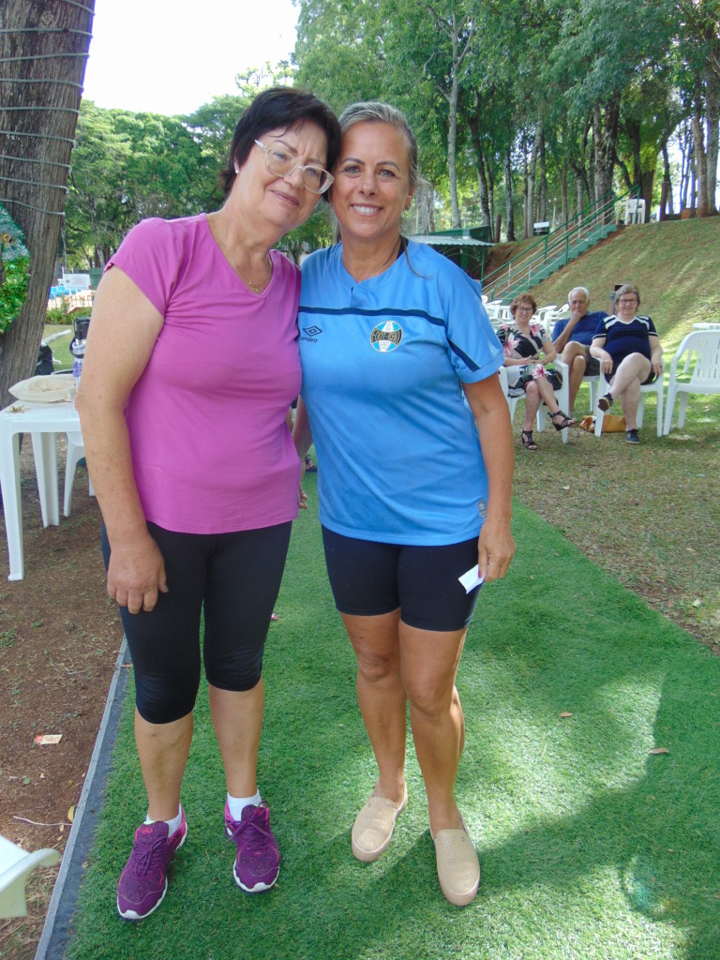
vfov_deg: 69.4
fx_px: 693
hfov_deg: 54.9
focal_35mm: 25
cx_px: 360
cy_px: 480
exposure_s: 1/200
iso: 80
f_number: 3
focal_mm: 4.5
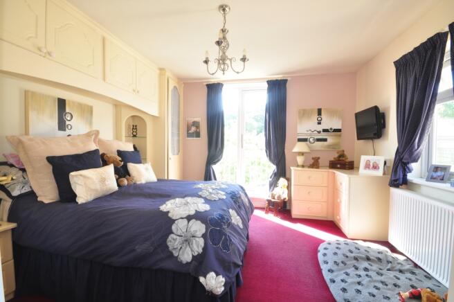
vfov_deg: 77.2
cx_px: 227
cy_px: 151
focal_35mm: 15
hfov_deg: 100.4
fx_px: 189
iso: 200
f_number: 11
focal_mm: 10
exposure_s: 1/2
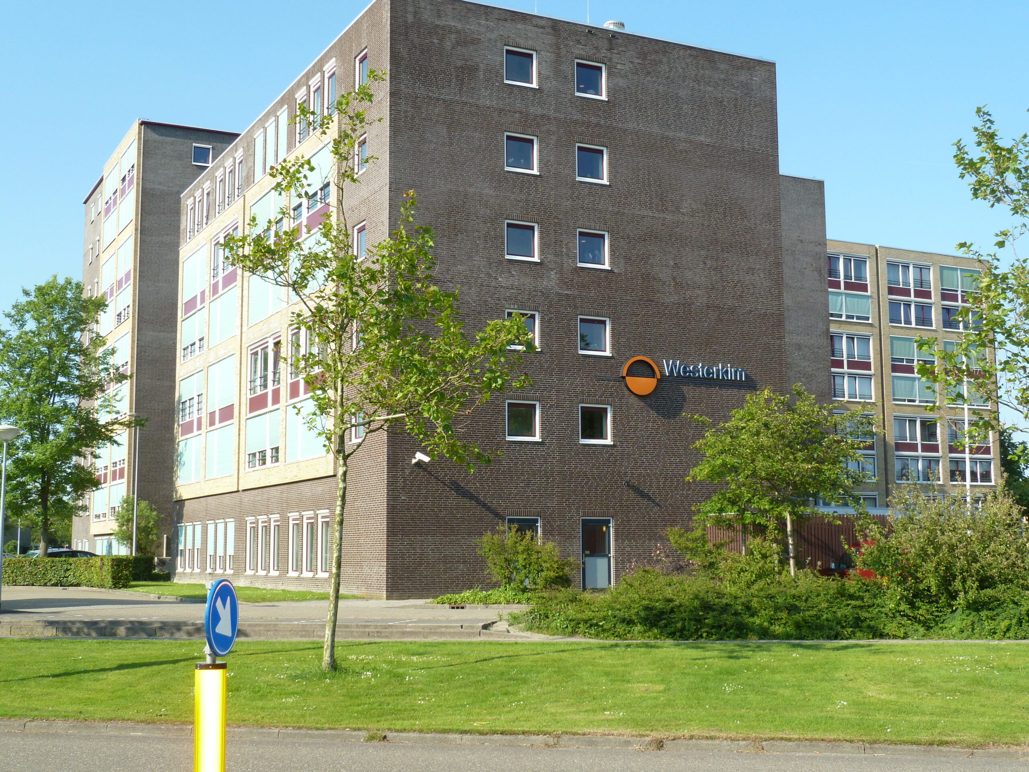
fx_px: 1308
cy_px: 386
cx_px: 514
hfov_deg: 42.9
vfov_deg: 32.9
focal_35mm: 44
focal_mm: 7.3
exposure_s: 1/400
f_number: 4
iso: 100
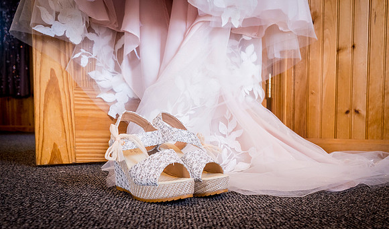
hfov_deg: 57.5
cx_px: 221
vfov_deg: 35.7
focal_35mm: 34
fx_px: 353
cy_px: 144
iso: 1250
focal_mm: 28
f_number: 5.6
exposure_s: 1/100
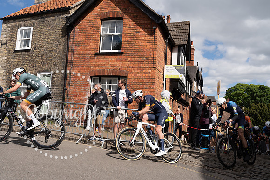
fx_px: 240
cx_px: 135
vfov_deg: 41.1
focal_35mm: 32
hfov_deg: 58.7
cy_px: 90
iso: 125
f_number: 5
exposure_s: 1/1000
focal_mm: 32
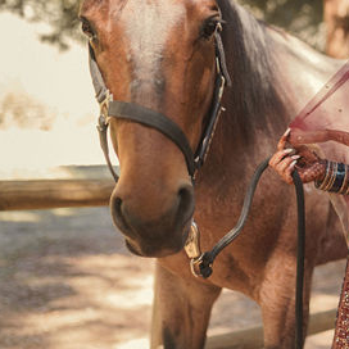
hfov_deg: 23.0
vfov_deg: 24.5
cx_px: 398
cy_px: 110
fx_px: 798
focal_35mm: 70
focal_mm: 35
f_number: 1.8
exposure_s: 1/160
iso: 160
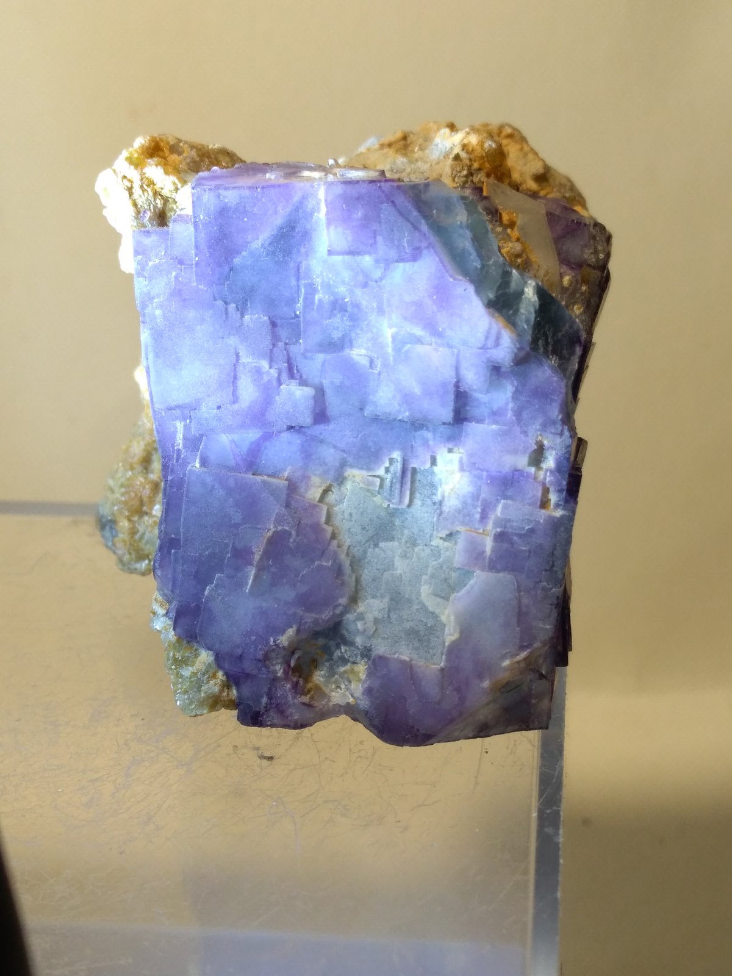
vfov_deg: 67.3
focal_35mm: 26
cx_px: 366
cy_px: 488
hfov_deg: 53.1
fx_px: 733
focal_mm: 3.54
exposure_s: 1/60
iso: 122
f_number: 2
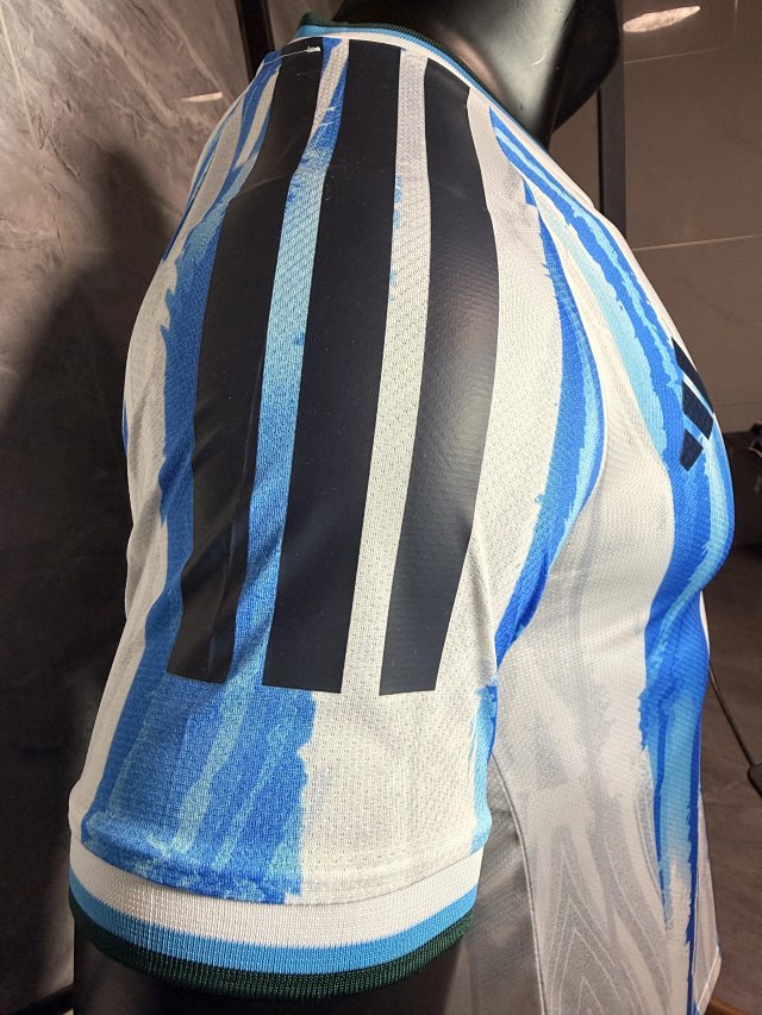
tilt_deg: -19.4
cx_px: 381
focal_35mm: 24
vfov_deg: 71.6
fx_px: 704
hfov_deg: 56.8
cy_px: 508
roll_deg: +7.2
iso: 125
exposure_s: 1/99
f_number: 2.2
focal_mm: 2.22
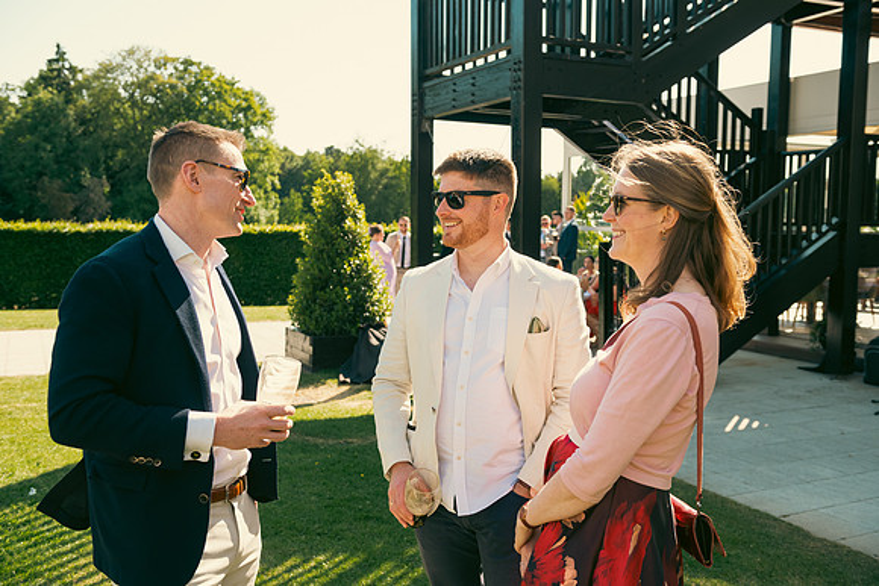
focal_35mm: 35
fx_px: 855
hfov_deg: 54.4
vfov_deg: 37.9
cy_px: 293
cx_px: 440
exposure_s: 1/500
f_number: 5
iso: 200
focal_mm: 35
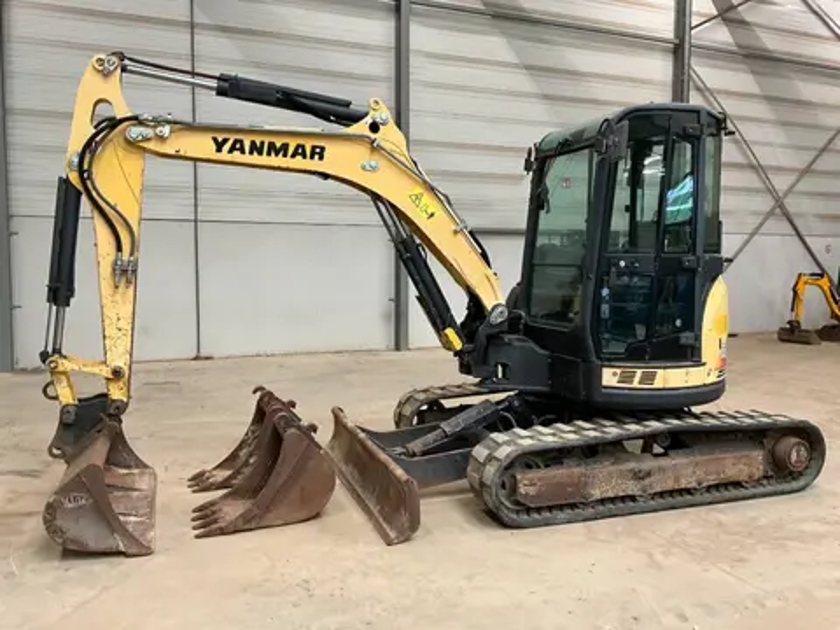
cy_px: 315
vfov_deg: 48.2
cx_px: 420
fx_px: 704
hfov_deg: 61.7
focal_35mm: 29
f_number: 1.8
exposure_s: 1/60
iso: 160
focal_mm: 3
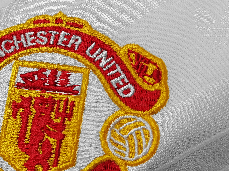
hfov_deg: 35.2
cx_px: 52
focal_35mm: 53
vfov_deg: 27.3
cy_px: 122
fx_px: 351
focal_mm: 5.58
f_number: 1.8
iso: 125
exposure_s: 1/100
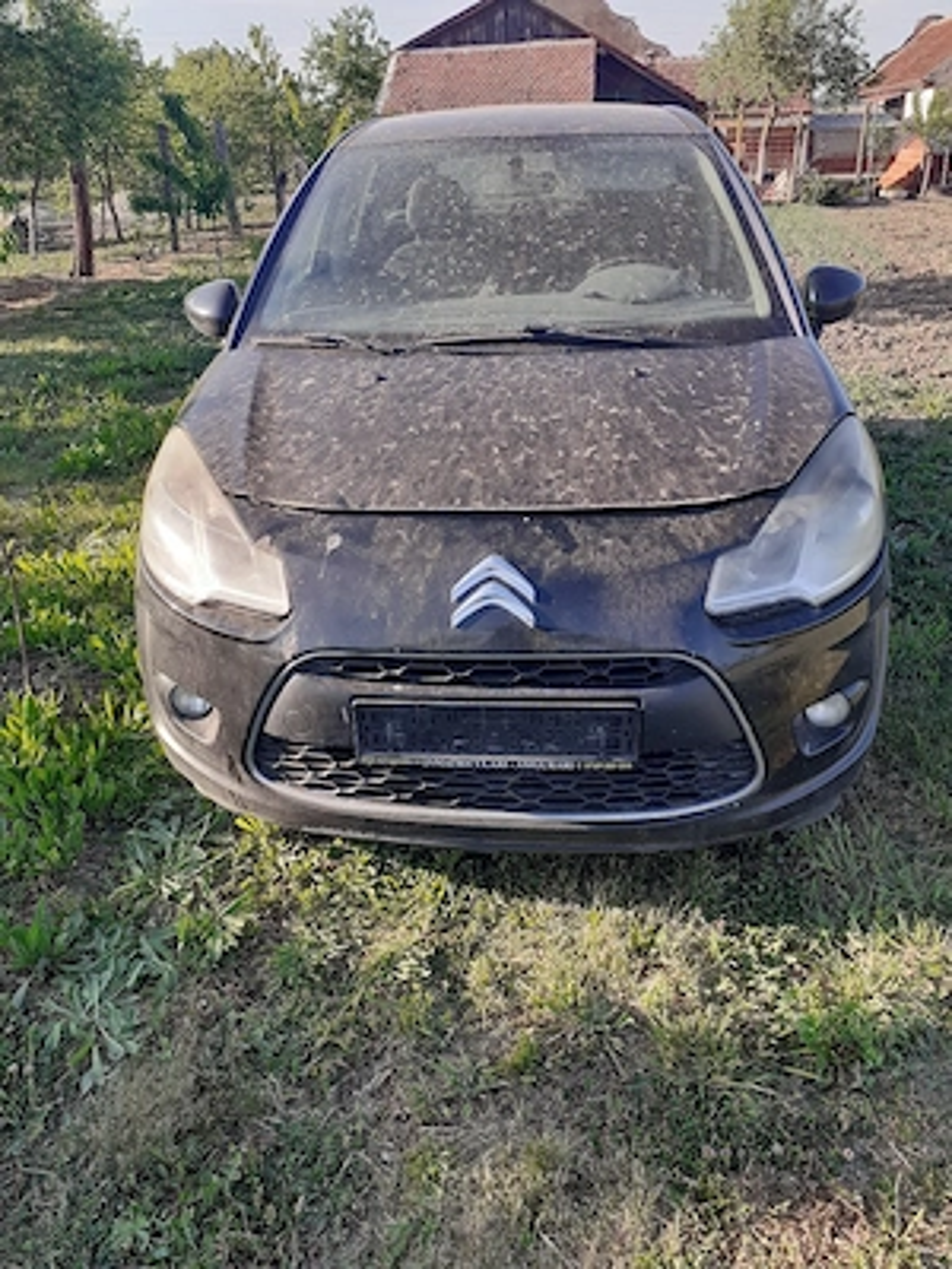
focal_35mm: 27
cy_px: 634
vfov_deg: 65.3
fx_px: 990
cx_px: 476
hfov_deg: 51.4
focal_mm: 3.6
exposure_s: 1/357
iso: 40
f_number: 1.9
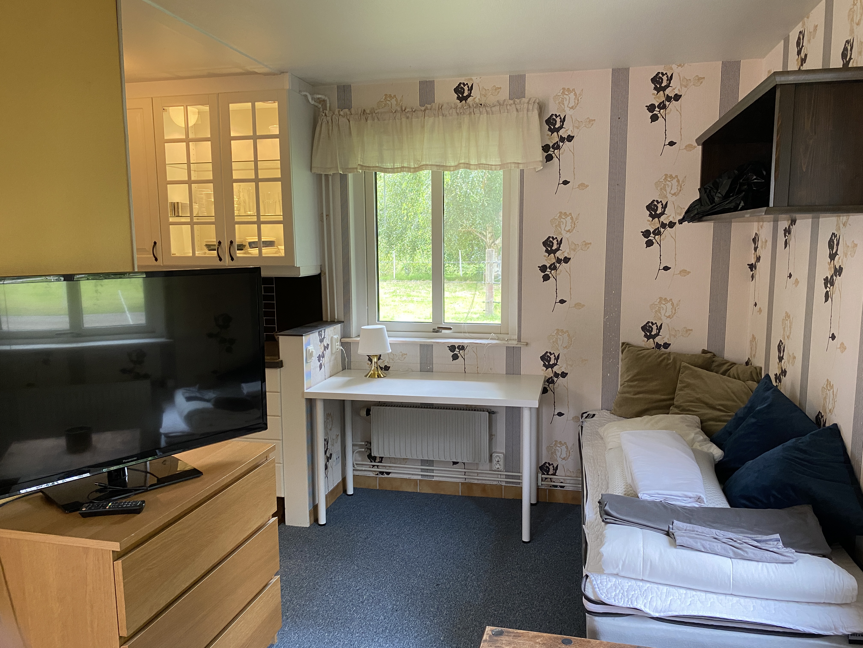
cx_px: 432
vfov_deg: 53.1
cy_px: 324
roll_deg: +0.7
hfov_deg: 67.3
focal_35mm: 26
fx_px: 648
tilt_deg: -7.4
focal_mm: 4.25
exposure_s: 1/50
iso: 250
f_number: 1.8
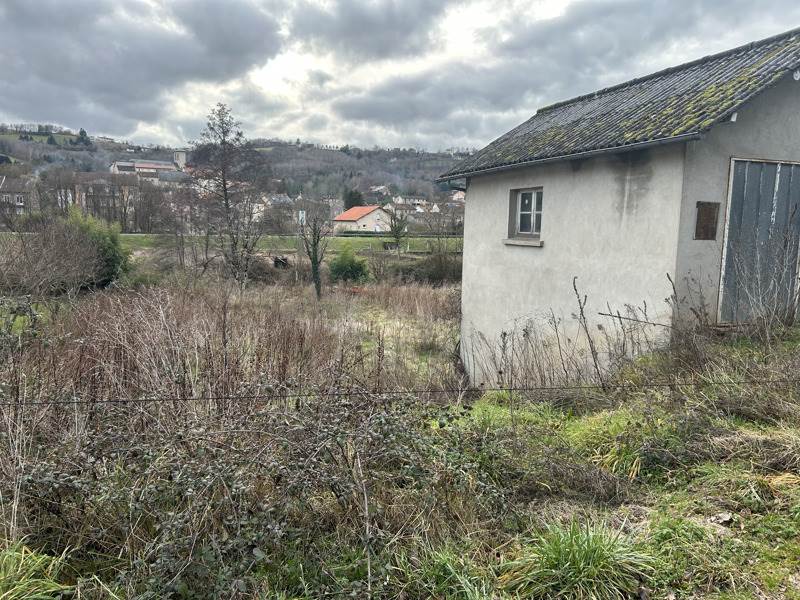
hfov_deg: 67.3
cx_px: 400
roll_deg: +0.2
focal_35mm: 26
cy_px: 300
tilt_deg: -6.0
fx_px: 601
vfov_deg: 53.1
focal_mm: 5.7
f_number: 1.5
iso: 50
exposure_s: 1/502
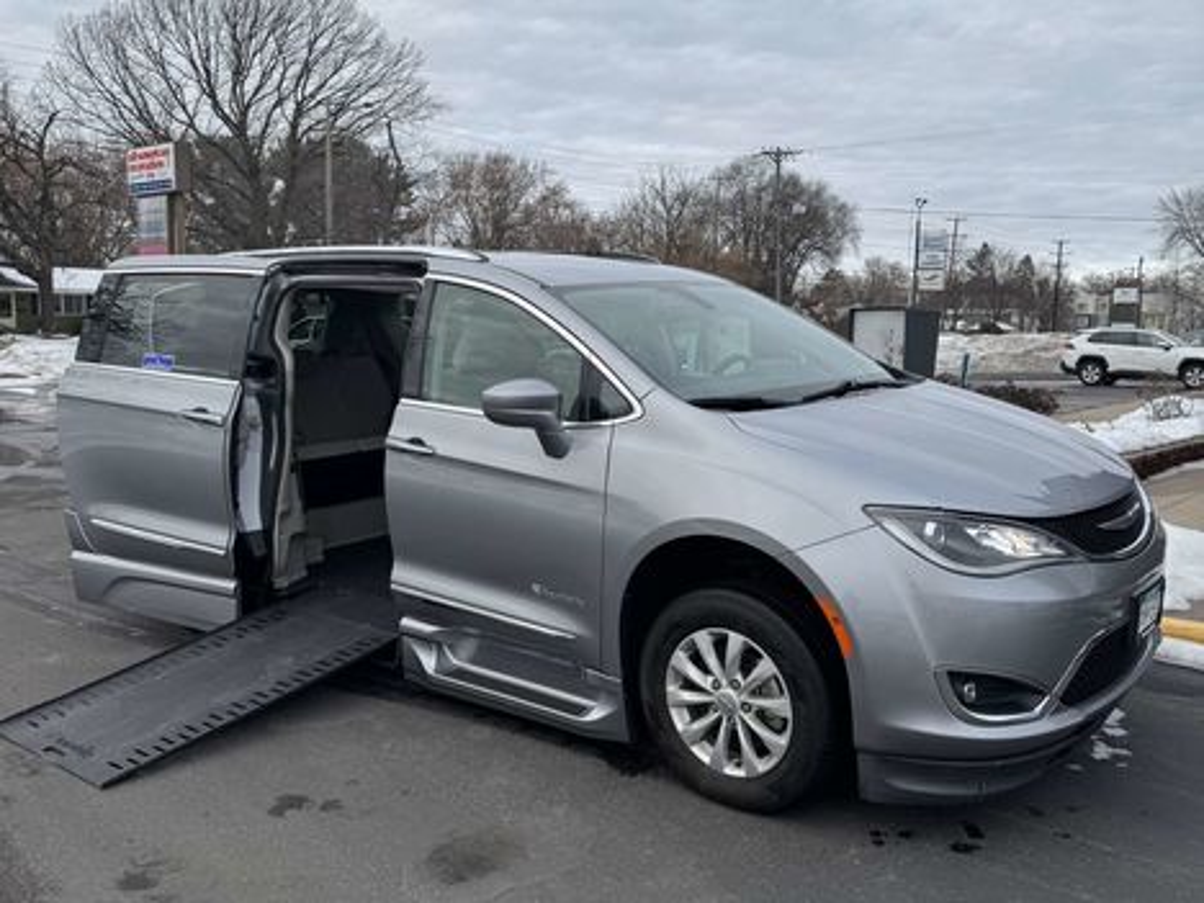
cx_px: 602
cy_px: 452
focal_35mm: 24
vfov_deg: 56.8
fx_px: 835
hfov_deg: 71.6
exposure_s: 1/1721
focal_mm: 6.76
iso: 80
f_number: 1.78
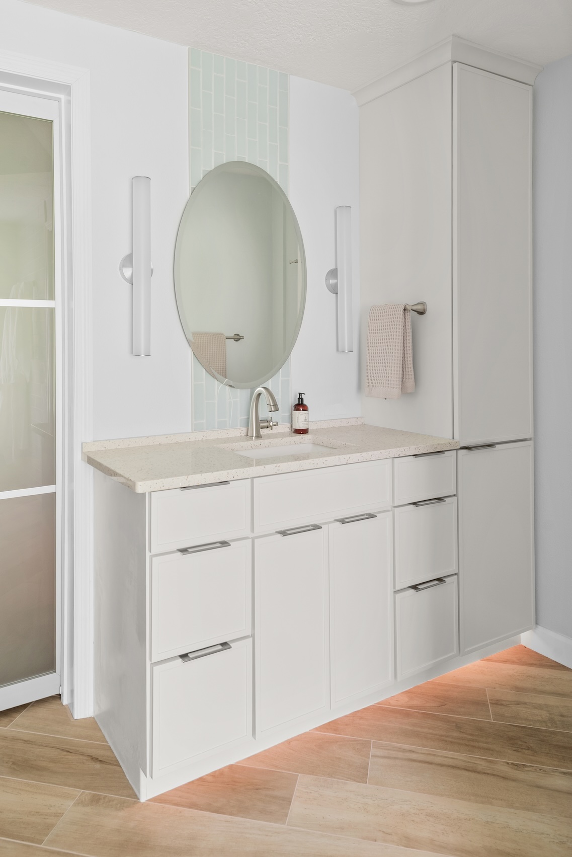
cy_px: 428
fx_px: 476
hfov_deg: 62.0
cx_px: 286
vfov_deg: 84.0
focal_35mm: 20
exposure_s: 4
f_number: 8
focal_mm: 20
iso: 250
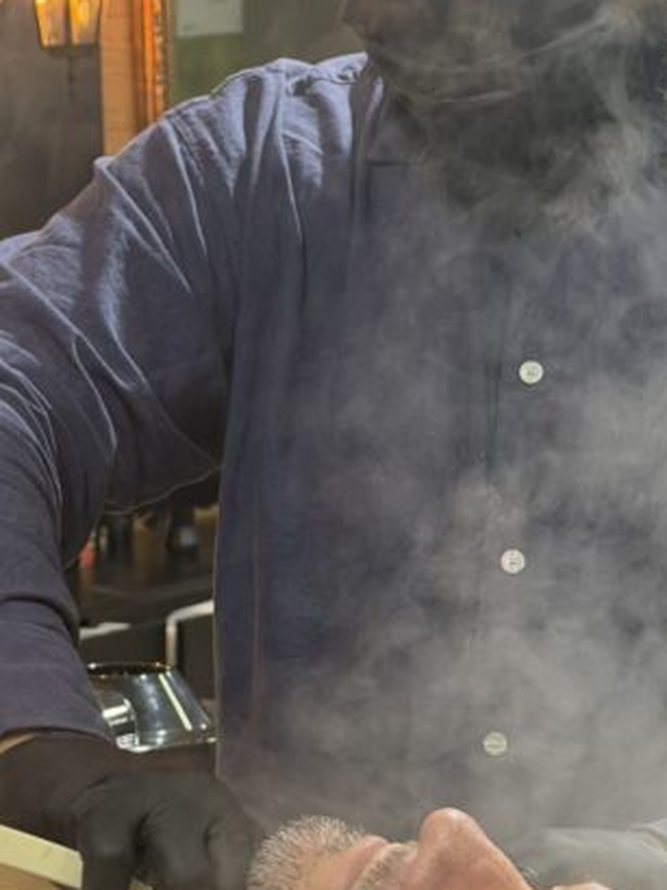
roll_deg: +1.4
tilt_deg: -6.1
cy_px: 501
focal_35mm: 120
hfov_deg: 12.3
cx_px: 104
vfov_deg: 16.4
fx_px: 3086
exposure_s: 1/60
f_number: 1.78
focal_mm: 6.76
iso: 200
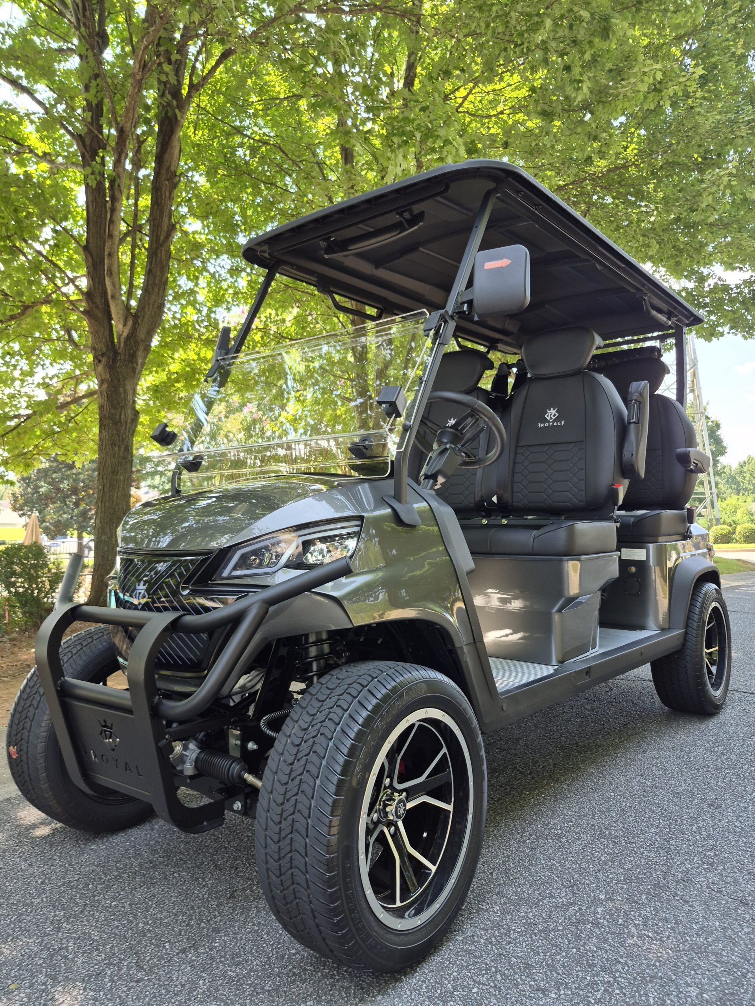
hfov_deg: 58.9
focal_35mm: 23
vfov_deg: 73.9
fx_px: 669
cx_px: 378
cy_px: 503
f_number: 1.8
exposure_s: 1/180
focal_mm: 5.4
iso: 32
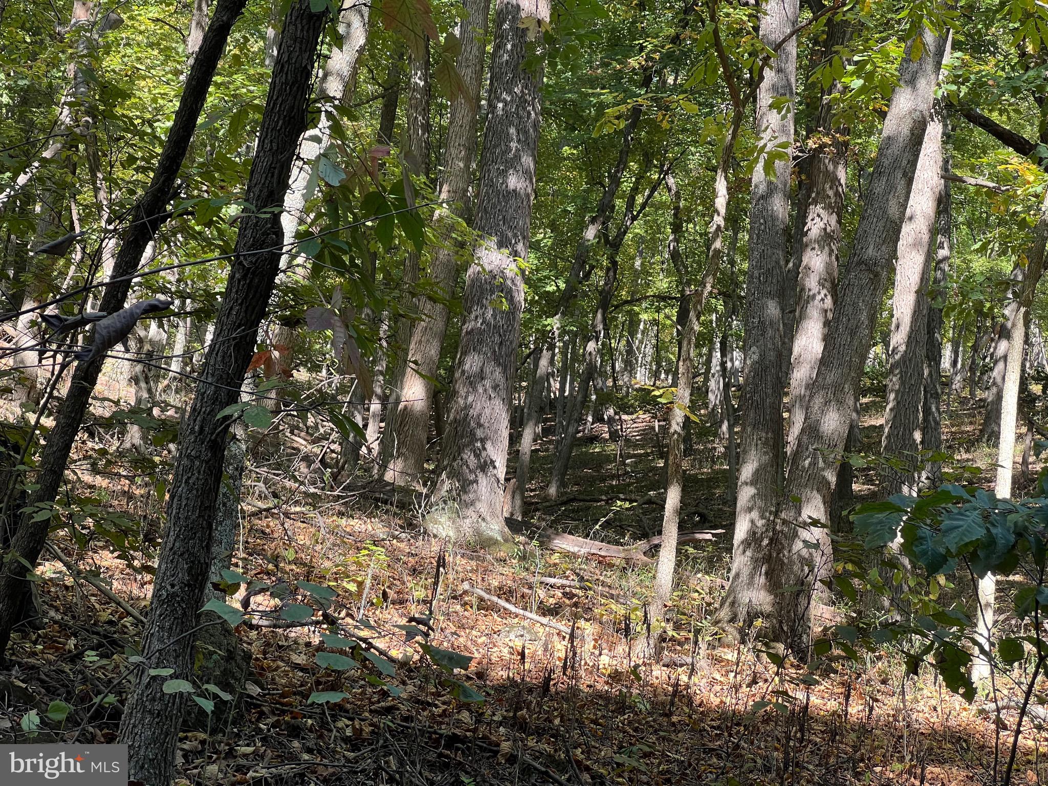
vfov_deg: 19.1
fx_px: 2331
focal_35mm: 77
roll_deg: -4.9
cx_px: 524
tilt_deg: +16.7
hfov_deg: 25.3
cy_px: 393
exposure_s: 1/99
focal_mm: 9
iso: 64
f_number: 2.8
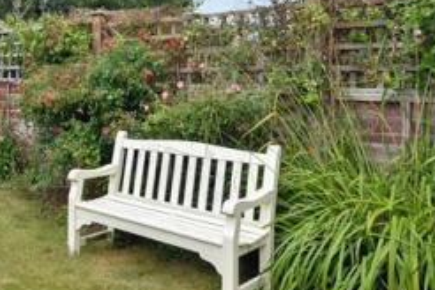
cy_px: 80
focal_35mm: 40
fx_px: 483
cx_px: -18
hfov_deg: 41.0
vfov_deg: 32.9
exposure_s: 1/320
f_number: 8
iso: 400
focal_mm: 10
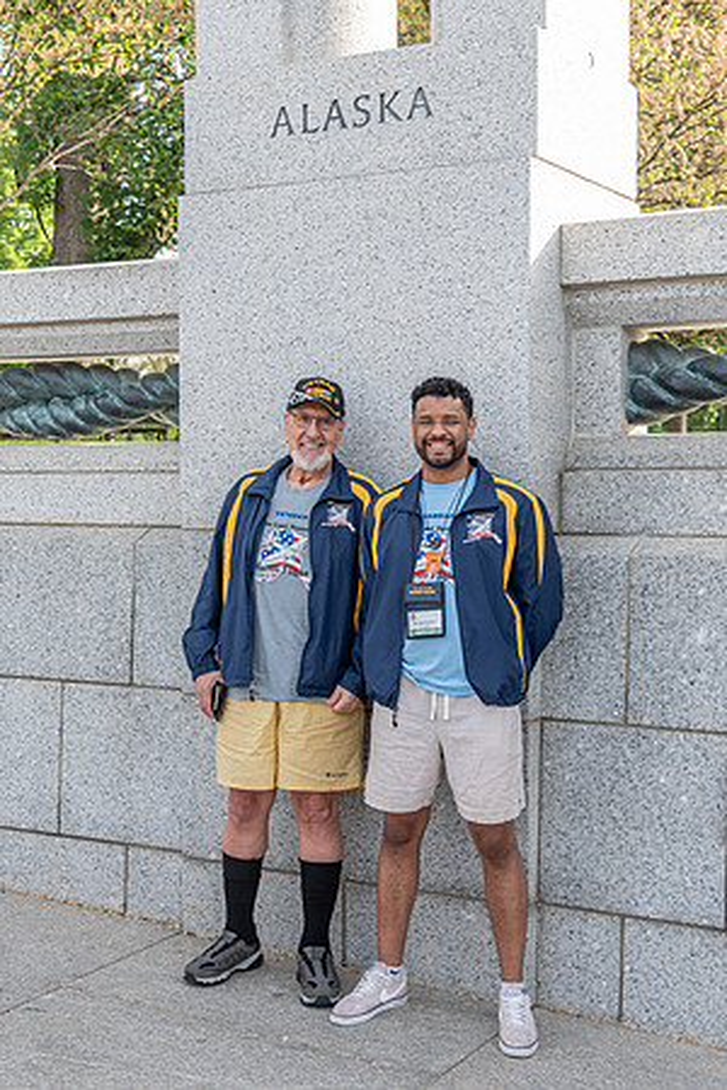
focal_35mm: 49
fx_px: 1493
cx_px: 339
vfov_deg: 40.1
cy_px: 530
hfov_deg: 27.4
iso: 100
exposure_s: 1/125
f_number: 4
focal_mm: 32
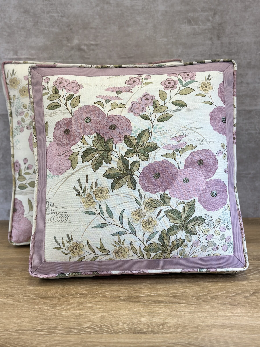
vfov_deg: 37.5
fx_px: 511
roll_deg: +1.0
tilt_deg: -14.2
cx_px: 132
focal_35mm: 51
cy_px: 180
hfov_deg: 28.6
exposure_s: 1/220
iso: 80
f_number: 1.78
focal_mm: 6.86
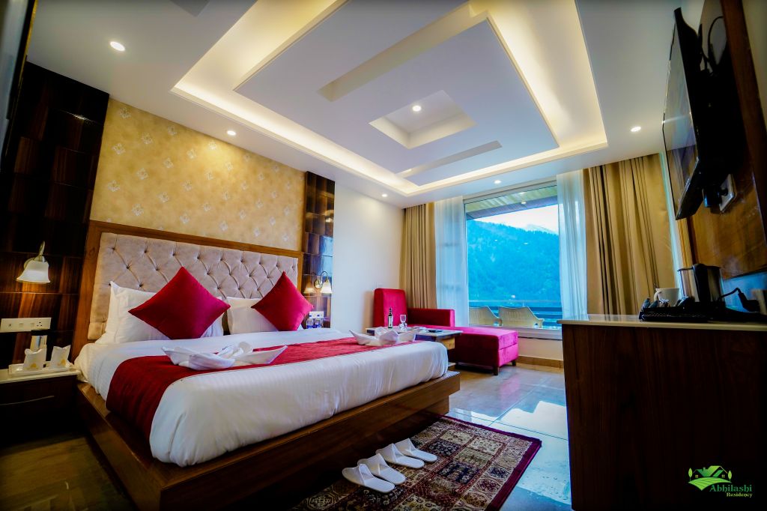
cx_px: 384
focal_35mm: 14
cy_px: 256
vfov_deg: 81.2
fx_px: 298
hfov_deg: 104.3
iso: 250
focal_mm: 14
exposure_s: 1/160
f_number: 4.5
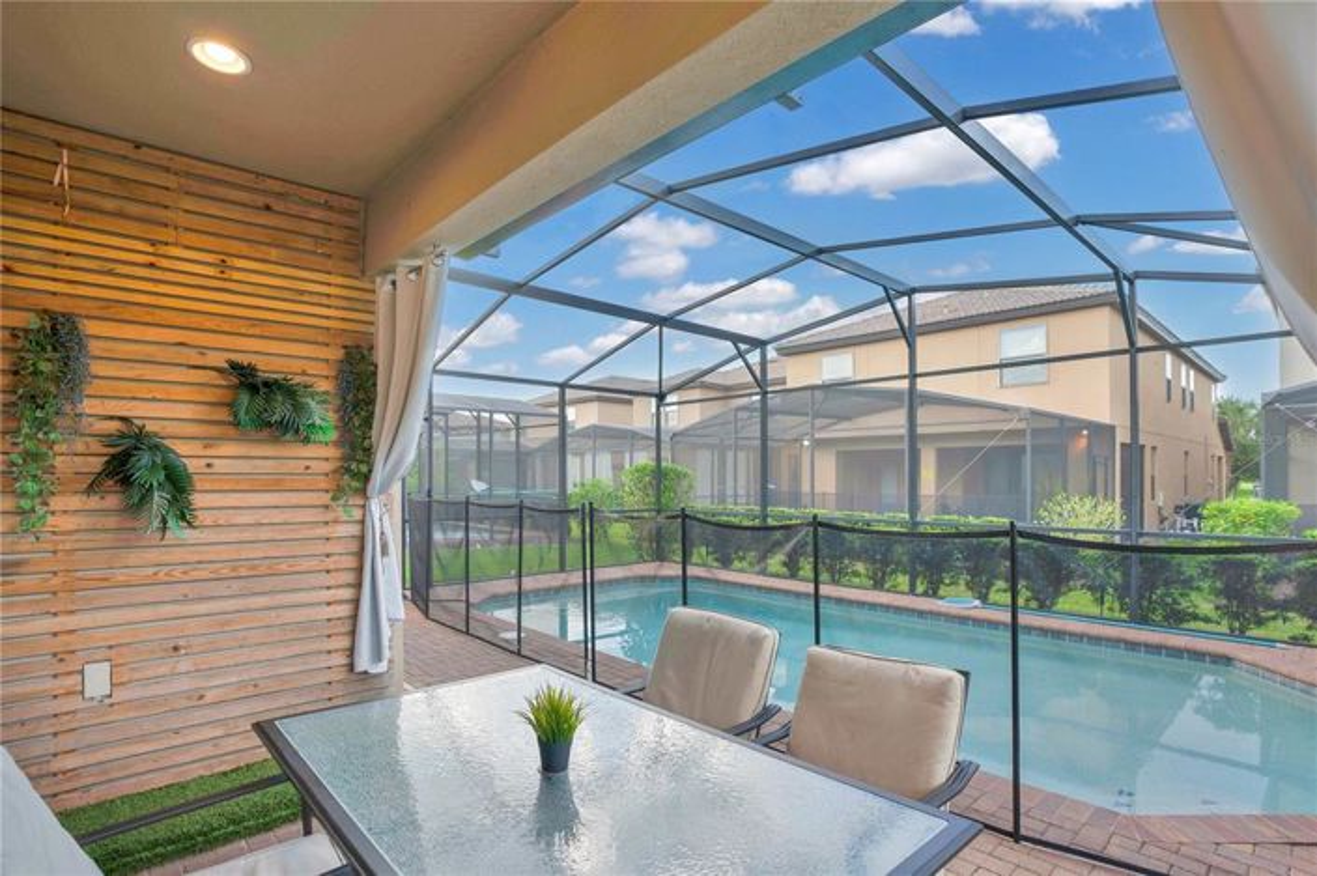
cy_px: 438
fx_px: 585
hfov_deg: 96.8
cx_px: 658
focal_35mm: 16
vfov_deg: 73.7
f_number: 4
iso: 100
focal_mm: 16
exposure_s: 1/60
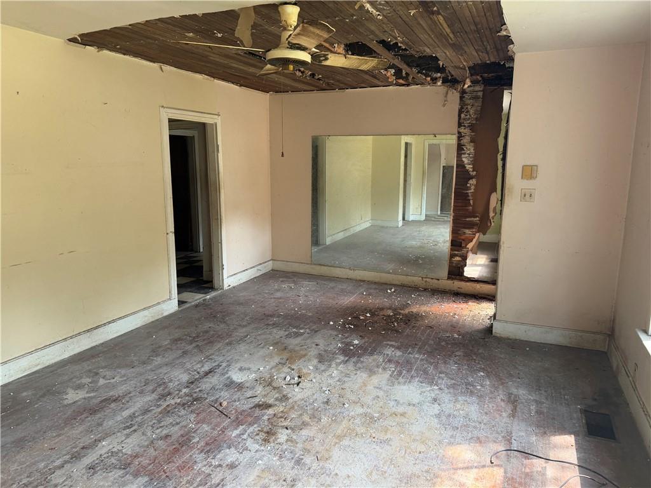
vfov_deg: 56.8
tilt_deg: -10.6
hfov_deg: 71.6
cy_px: 244
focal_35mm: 24
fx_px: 451
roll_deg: -1.0
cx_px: 326
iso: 125
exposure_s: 1/121
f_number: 1.78
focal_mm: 6.76
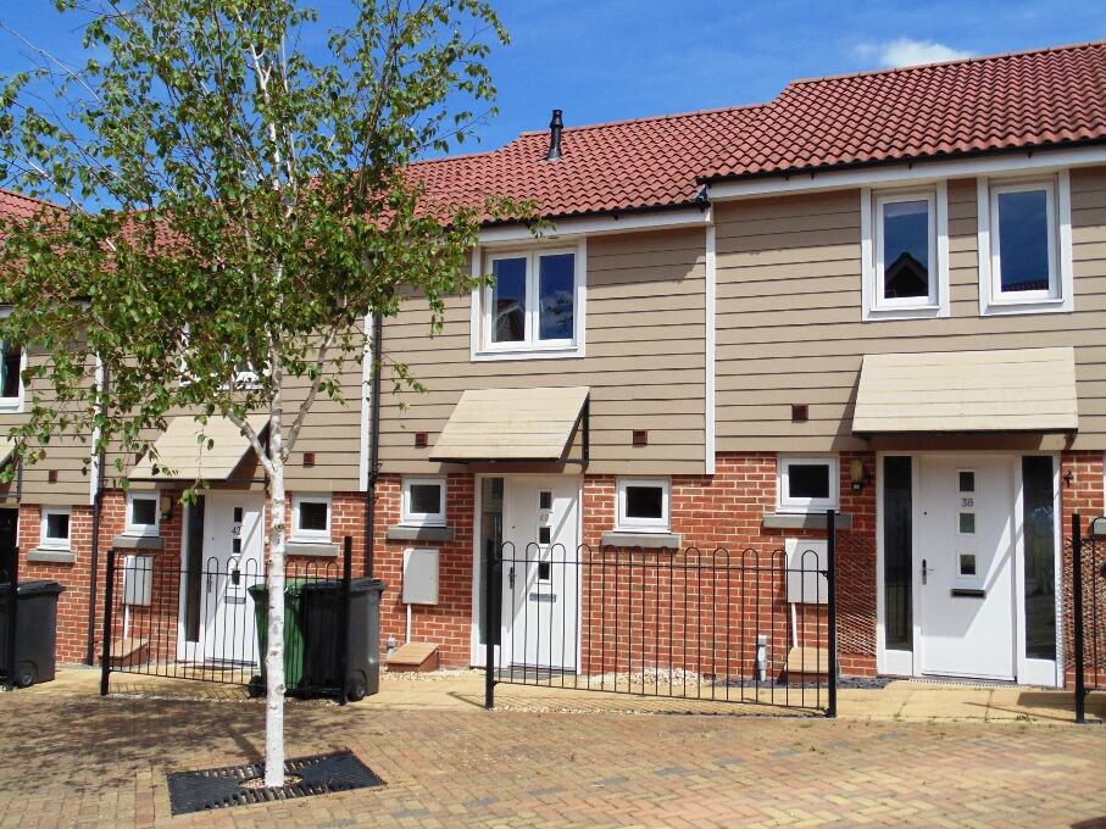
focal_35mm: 34
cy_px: 414
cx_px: 553
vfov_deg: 41.8
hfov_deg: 54.0
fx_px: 1086
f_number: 10.7
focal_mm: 6.2
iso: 80
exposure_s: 1/125
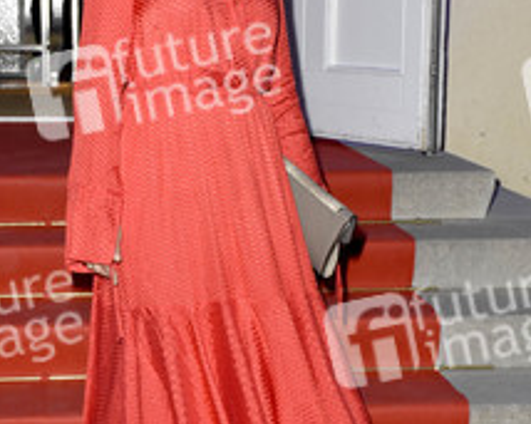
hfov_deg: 22.7
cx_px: 226
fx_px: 1320
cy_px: 206
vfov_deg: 18.3
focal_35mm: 84
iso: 1600
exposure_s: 1/160
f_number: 6.3
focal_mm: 32
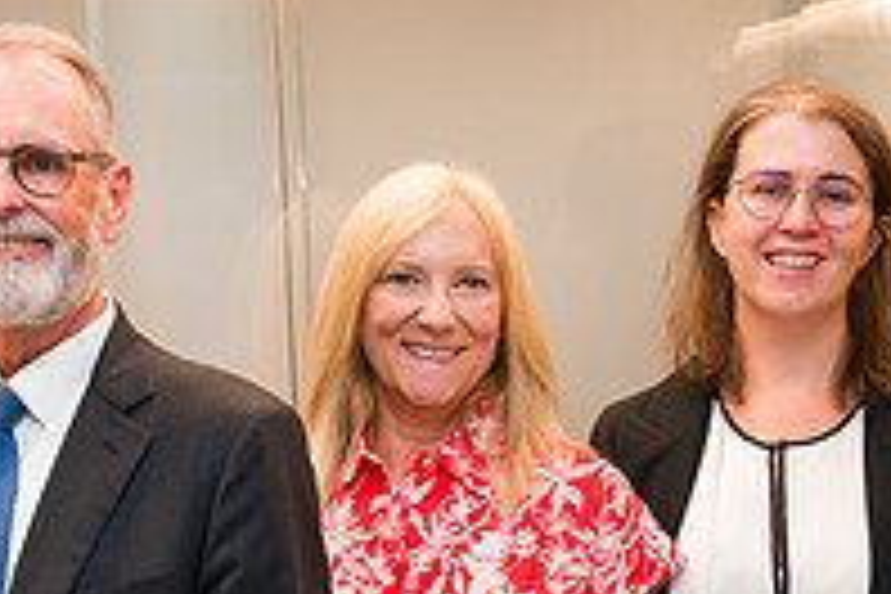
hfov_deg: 23.4
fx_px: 2153
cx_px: 458
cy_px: 671
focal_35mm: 87
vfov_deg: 15.3
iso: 1000
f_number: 3.5
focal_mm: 28
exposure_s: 1/200
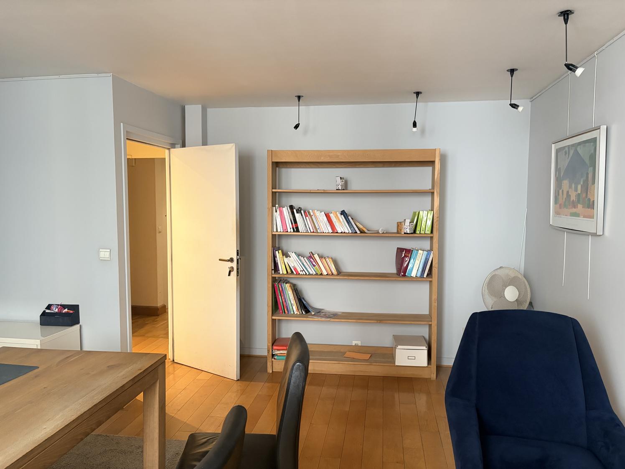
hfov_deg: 67.3
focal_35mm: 26
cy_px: 234
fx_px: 469
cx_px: 312
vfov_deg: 53.1
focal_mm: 5.96
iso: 250
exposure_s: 1/50
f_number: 1.6
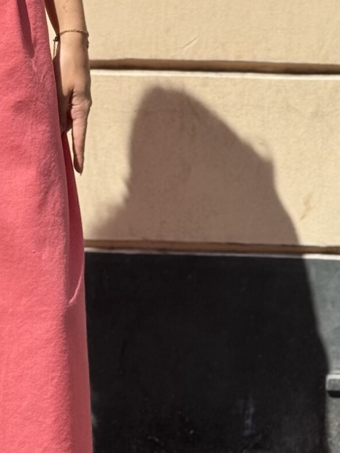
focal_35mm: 157
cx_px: 7
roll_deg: -1.1
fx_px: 2057
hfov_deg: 9.4
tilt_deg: -8.2
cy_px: 29
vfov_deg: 12.5
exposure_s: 1/5848
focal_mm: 6.76
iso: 64
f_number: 1.78
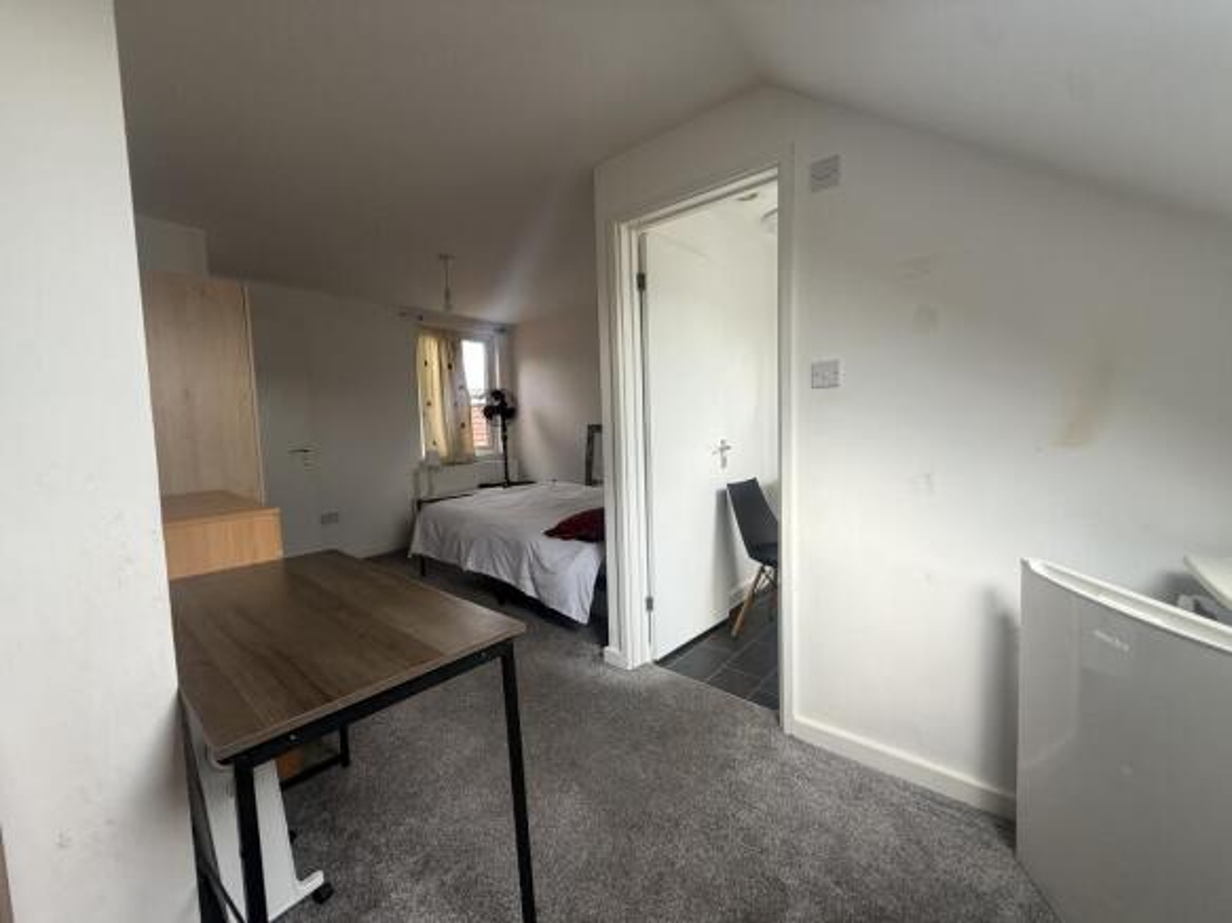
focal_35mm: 14
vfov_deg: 85.7
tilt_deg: -3.8
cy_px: 462
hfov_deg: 102.1
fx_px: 498
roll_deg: +2.4
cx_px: 616
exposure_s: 1/99
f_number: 2.2
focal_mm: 2.22
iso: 40
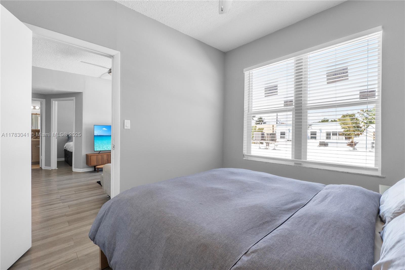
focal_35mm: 15
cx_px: 202
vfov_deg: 77.3
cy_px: 135
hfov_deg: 100.4
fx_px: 169
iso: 800
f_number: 8
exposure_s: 1/125
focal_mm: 10
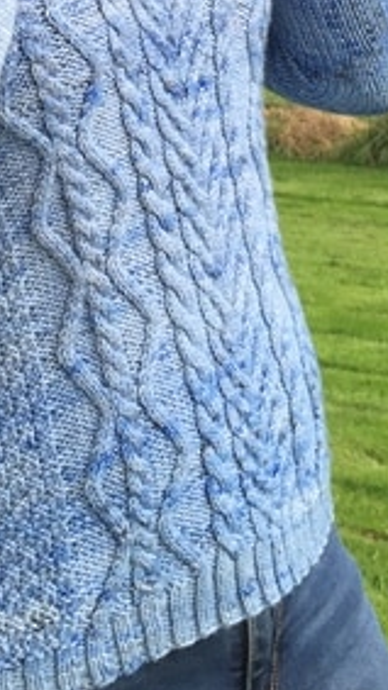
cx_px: 49
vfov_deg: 22.0
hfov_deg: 13.2
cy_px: -98
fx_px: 1666
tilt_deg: -3.6
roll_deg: +3.8
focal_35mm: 91
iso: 32
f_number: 2.2
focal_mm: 4.15
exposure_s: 1/549
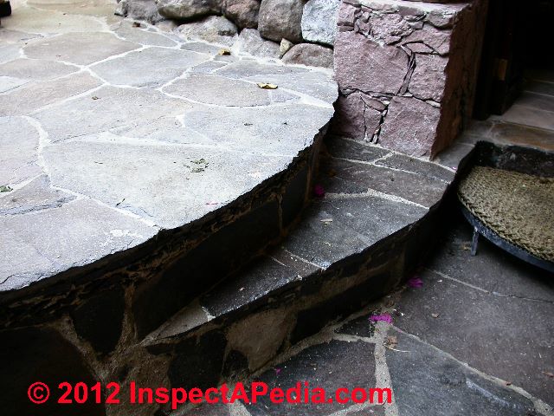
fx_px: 608
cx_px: 277
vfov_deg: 37.7
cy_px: 208
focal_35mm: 38
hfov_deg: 49.0
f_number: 2.6
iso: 100
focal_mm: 7.85
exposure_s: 1/37.5
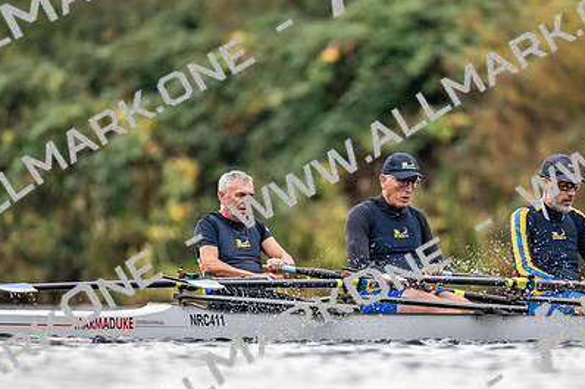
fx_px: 14212
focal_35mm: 875
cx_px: 409
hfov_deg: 2.4
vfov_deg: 1.6
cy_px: 233
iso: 2200
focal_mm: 600
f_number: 4
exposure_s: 1/2500
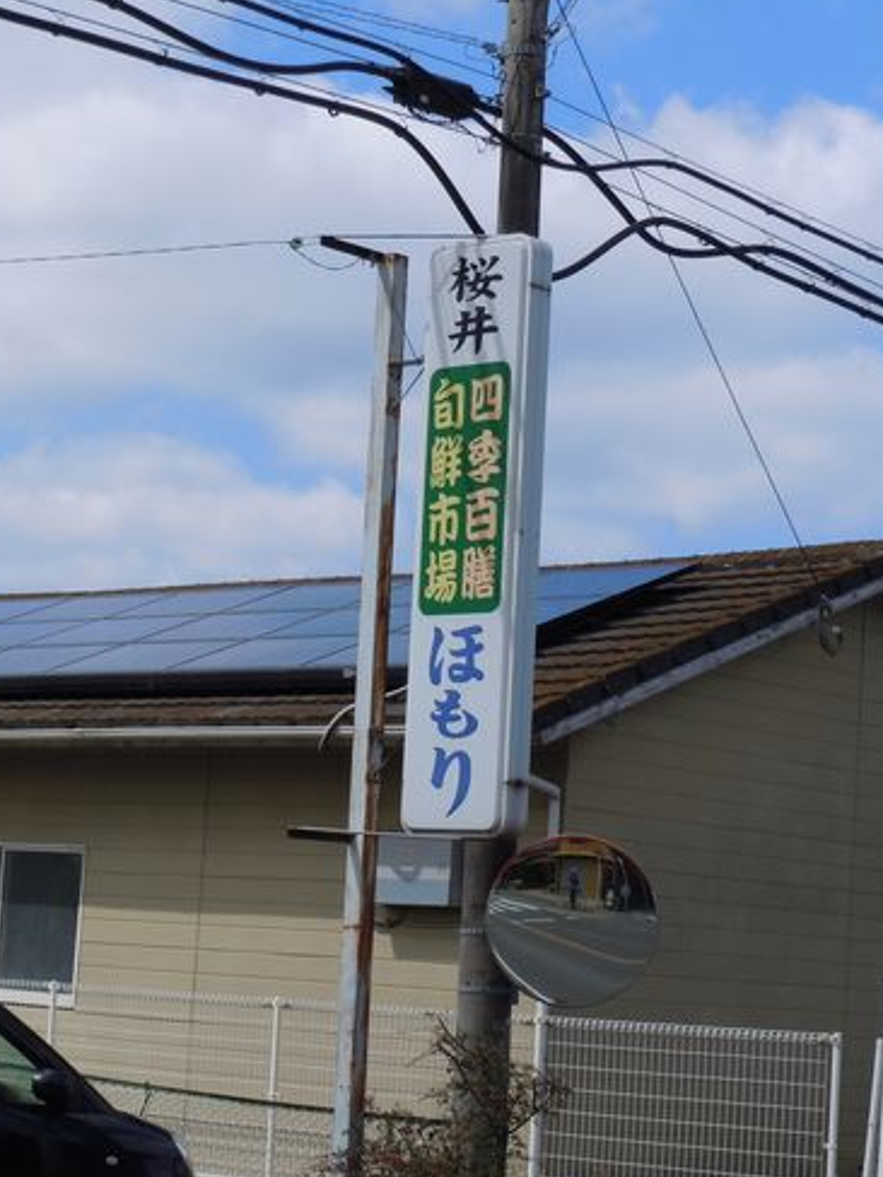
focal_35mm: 95
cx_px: 451
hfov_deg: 15.6
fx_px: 3231
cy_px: 611
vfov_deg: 20.6
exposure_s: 1/800
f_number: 5.3
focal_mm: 15.6
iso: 100
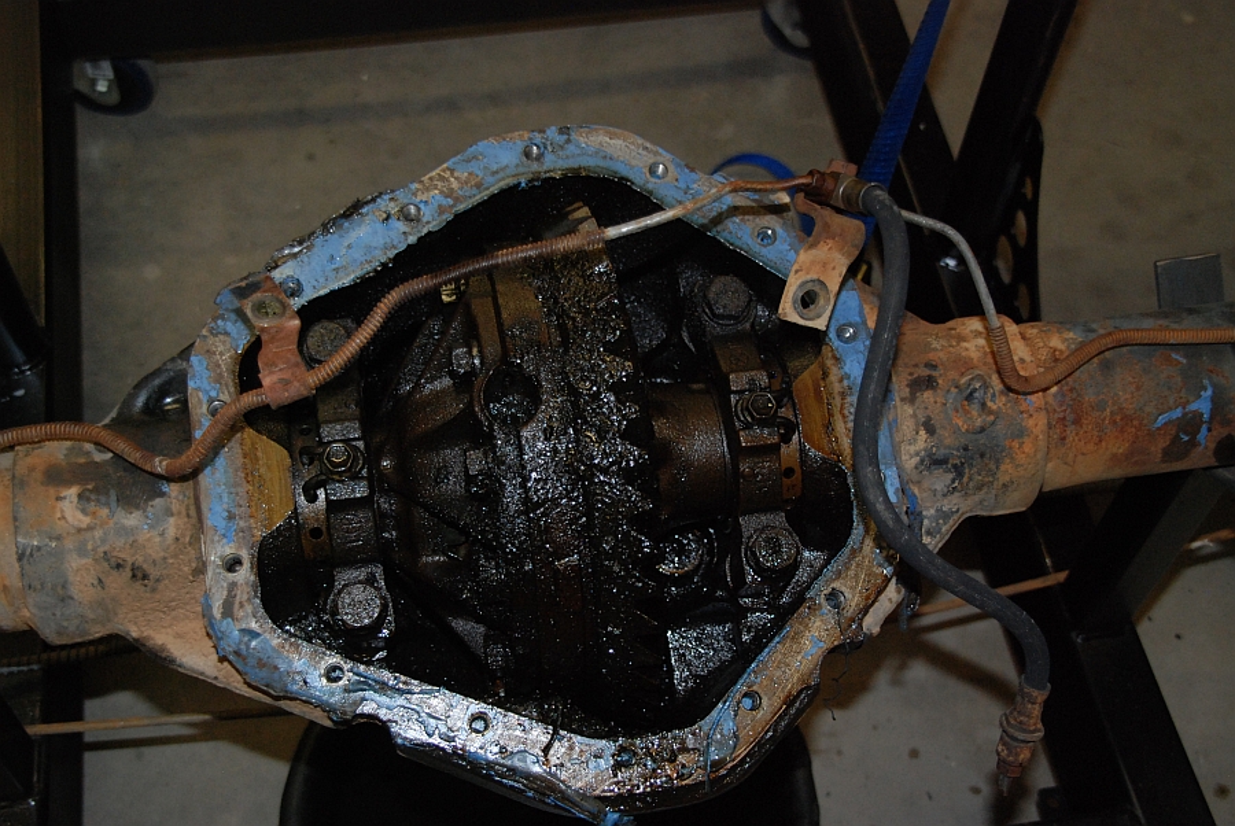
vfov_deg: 29.0
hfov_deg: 42.3
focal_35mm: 46
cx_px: 618
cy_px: 413
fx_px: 1597
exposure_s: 1/60
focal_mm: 31
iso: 800
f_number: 4.5
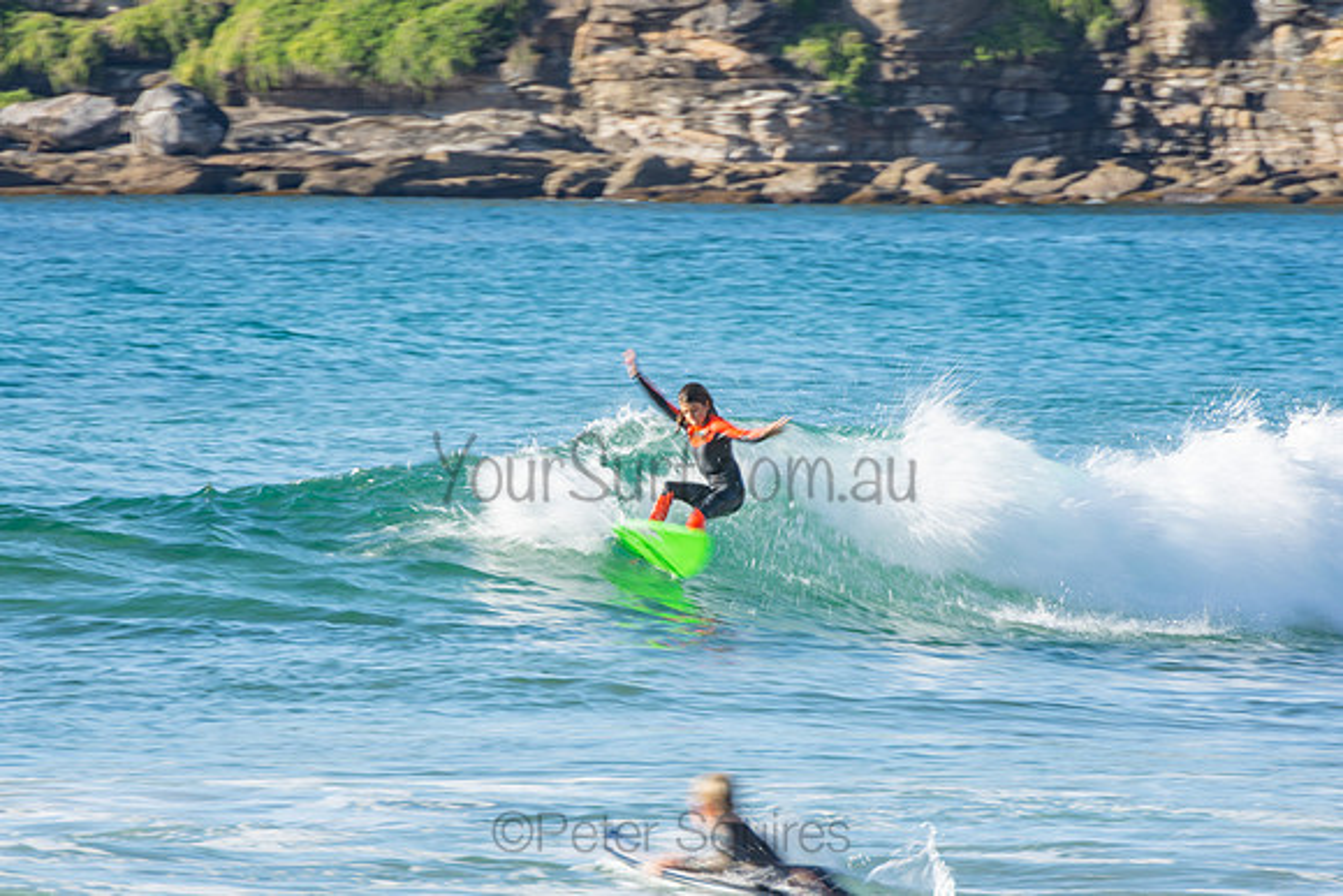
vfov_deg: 2.3
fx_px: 22388
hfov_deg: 3.4
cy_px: 448
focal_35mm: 600
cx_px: 672
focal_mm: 400
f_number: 18
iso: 100
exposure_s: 1/30
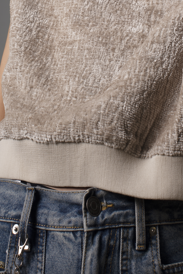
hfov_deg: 12.7
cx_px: 111
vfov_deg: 18.6
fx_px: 823
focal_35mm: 108
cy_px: 20
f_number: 9
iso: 100
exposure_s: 1/125
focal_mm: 50
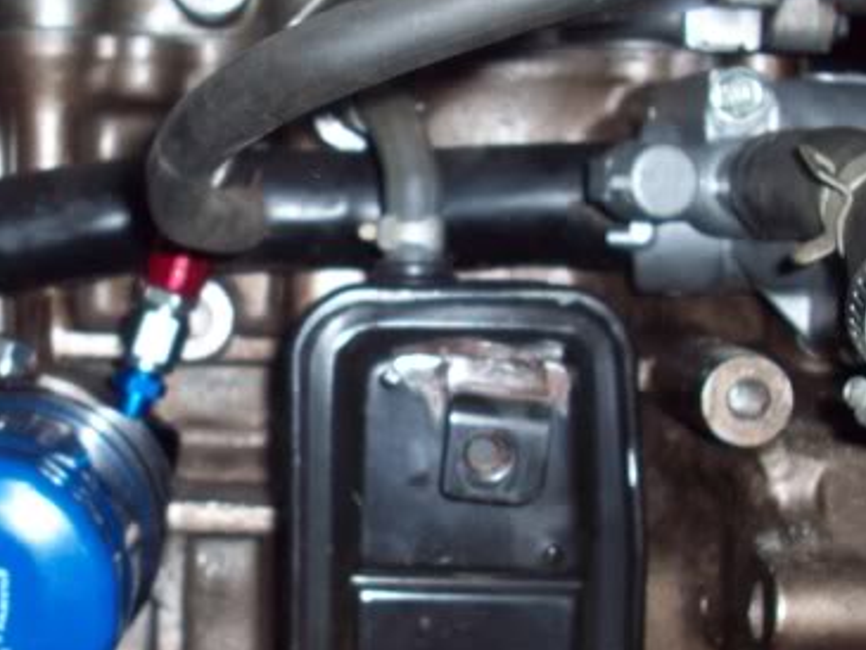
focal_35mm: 81
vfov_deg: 18.2
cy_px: 382
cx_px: 225
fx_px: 2027
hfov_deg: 23.9
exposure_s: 1/64
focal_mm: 6.2
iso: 80
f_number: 2.8
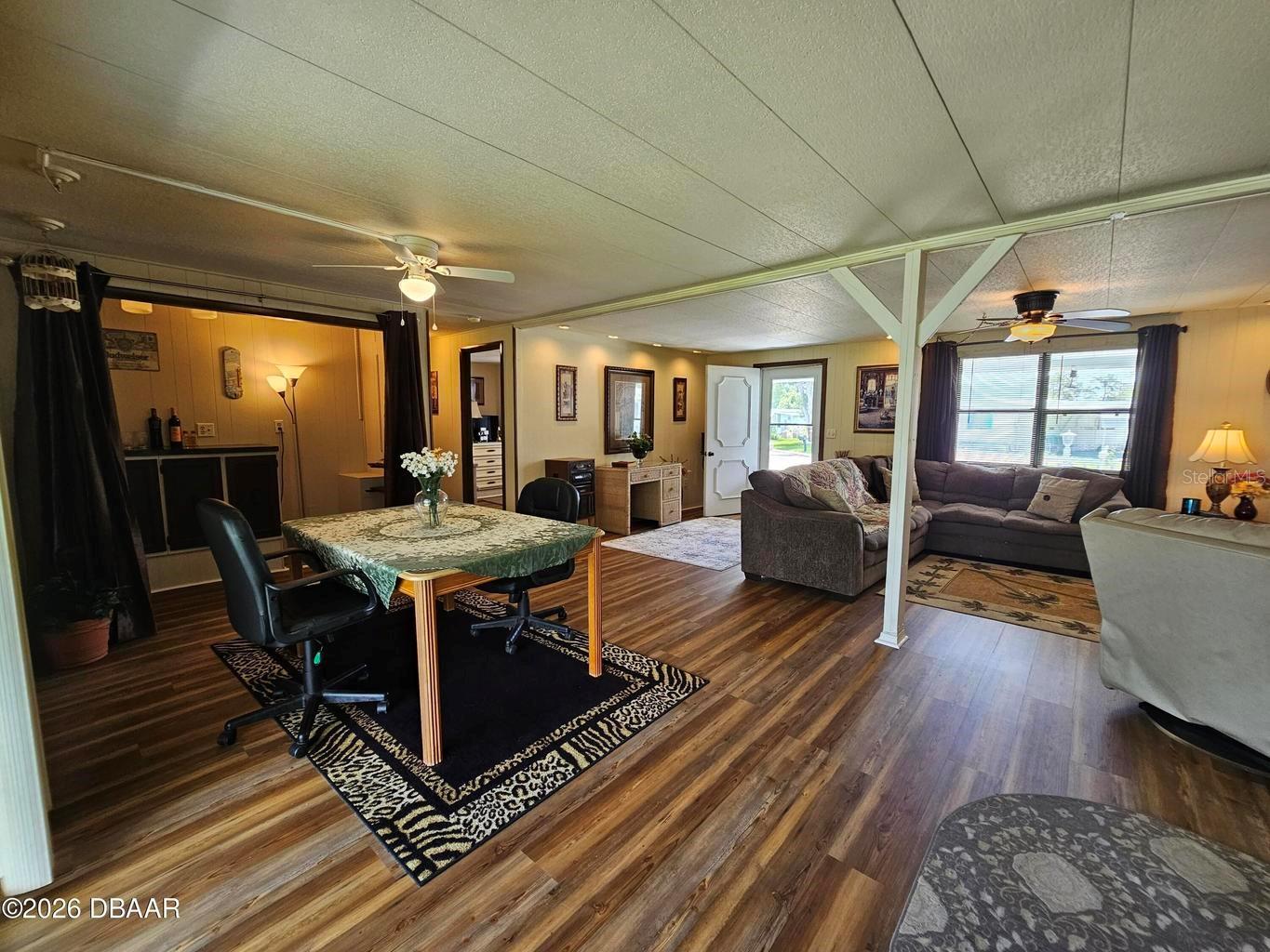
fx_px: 477
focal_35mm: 13
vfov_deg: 89.9
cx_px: 635
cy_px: 476
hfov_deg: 106.2
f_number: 2.2
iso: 125
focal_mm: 2.2
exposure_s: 1/60
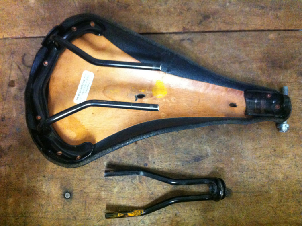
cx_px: 151
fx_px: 305
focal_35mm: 35
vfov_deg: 40.6
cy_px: 113
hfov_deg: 52.7
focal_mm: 3.85
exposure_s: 1/15
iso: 800
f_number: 2.8
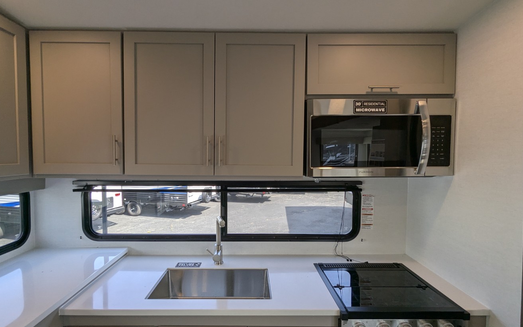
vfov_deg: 65.0
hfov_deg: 91.0
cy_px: 164
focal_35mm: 18
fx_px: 257
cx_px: 253
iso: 70
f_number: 2.2
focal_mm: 2.35
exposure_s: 1/128
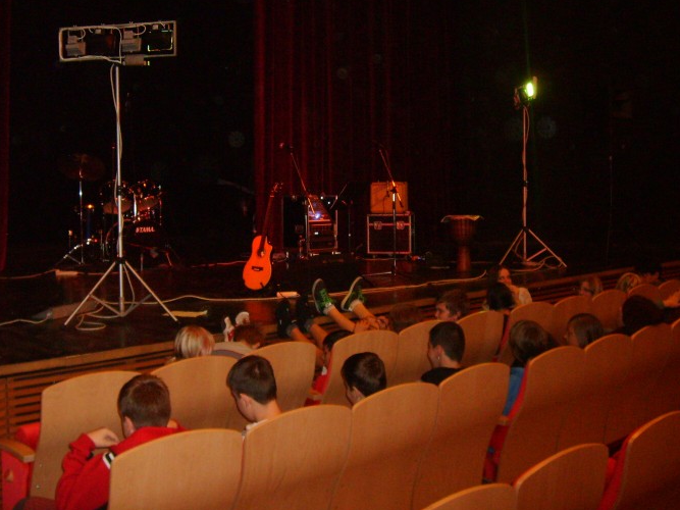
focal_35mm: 42
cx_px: 291
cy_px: 210
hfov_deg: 44.7
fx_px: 825
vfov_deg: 34.3
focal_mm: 5.8
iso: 253
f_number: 2.8
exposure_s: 1/45
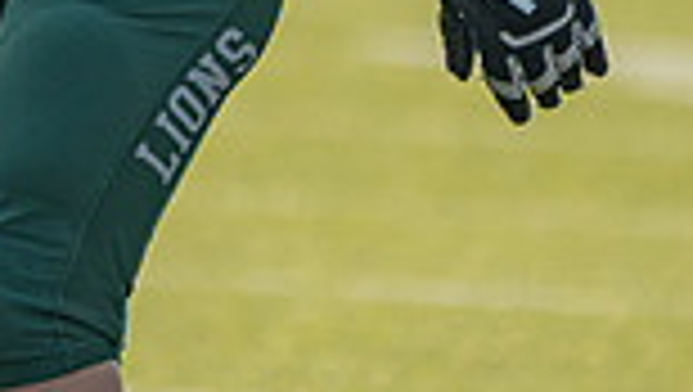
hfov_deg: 1.2
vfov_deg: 0.7
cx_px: -86
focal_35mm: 1845
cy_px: -315
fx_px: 33938
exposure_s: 1/1250
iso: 400
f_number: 5.6
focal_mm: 400
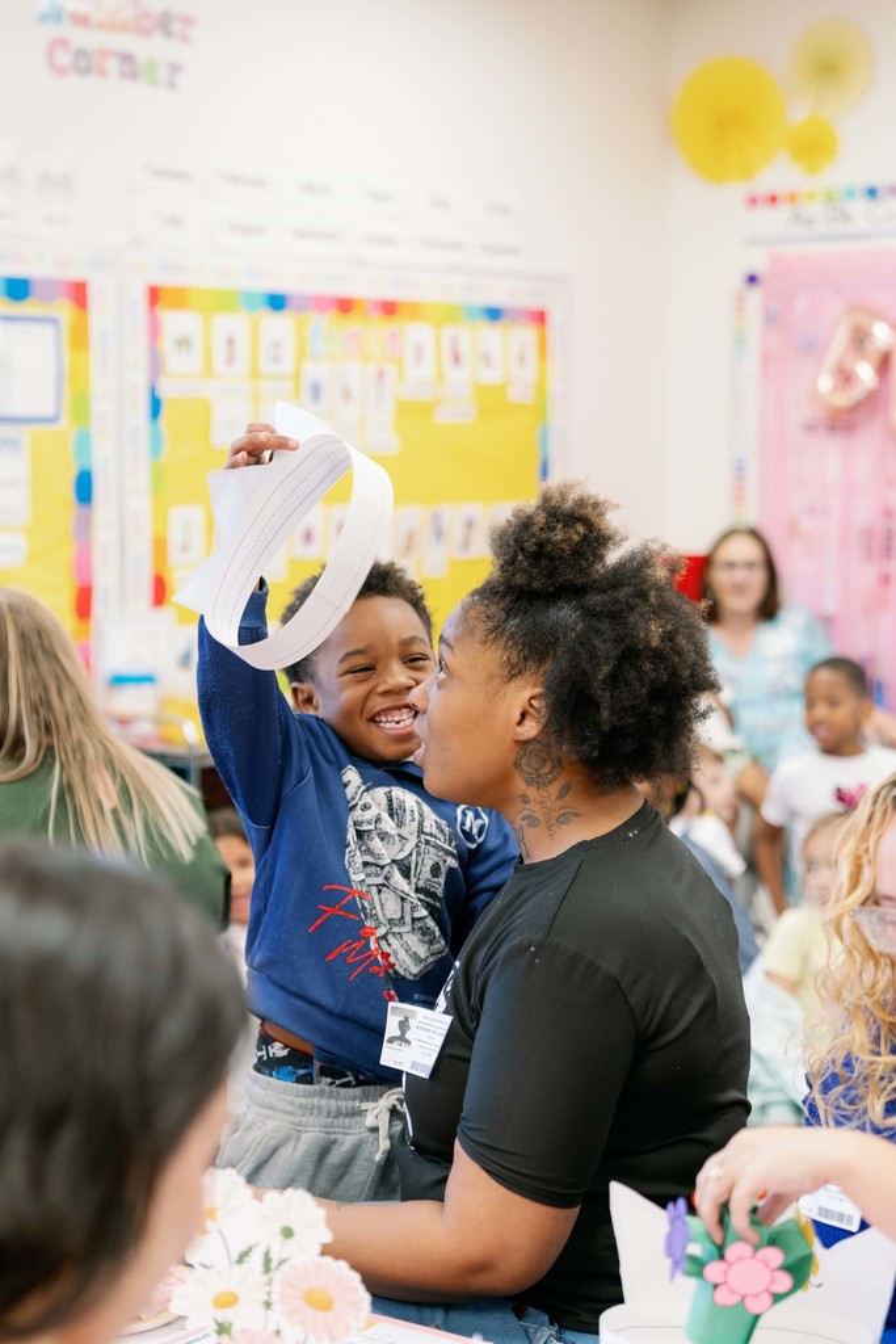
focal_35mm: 70
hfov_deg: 19.5
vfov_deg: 28.8
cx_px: 448
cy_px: 672
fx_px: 2612
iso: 1250
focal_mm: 70
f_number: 3.5
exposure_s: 1/160
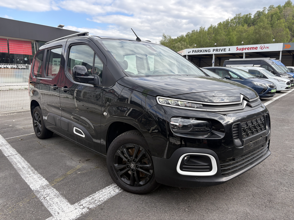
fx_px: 221
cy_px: 110
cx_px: 147
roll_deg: -0.3
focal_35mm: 26
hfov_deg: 67.3
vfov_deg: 53.1
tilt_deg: -9.1
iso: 50
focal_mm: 5.96
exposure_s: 1/933
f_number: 1.6
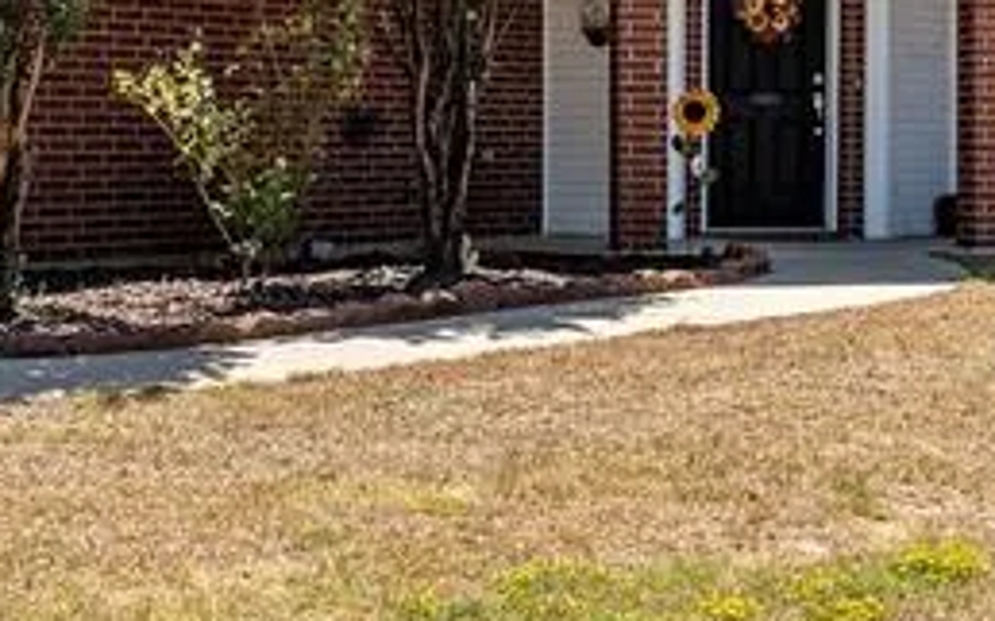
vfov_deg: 14.6
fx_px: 2412
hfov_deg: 23.3
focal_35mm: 89
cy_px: 170
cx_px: 590
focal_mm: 22
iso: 800
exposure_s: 1/800
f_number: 8
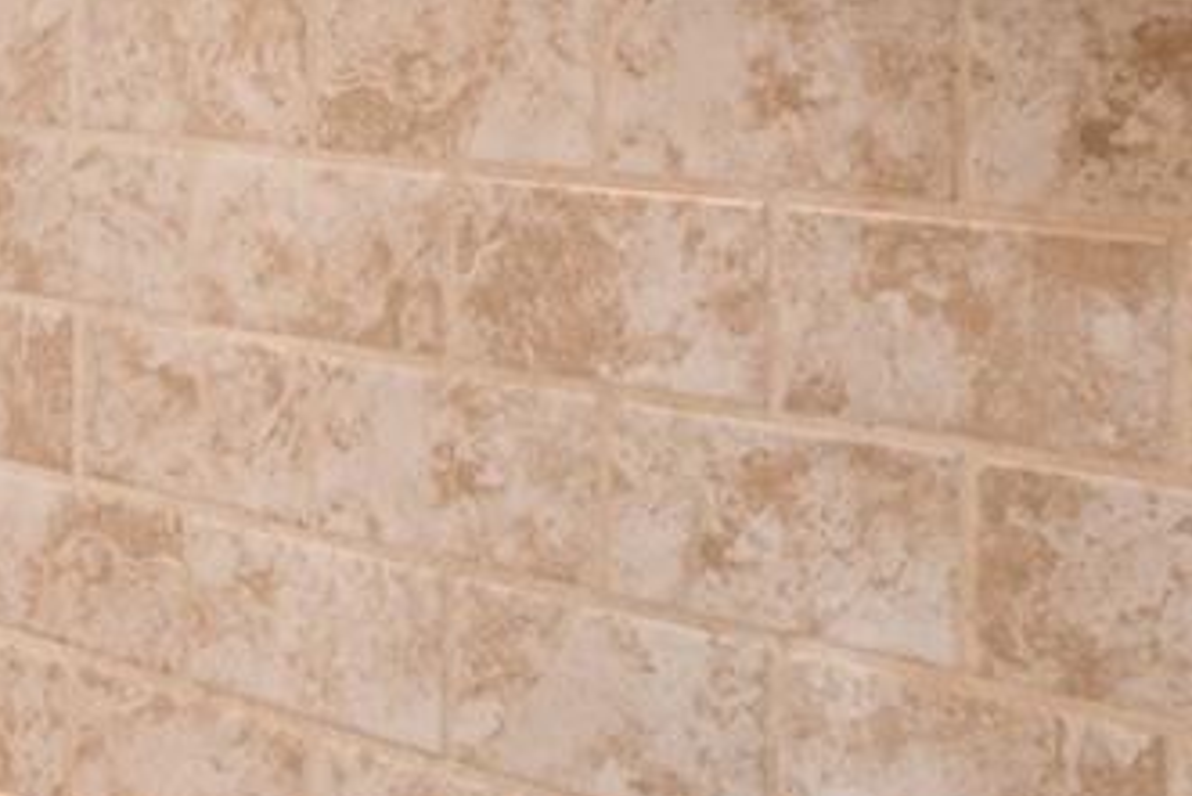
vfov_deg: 13.6
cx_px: -360
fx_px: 3279
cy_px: -34
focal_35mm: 99
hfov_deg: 19.1
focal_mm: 16
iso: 400
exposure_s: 1
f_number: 13
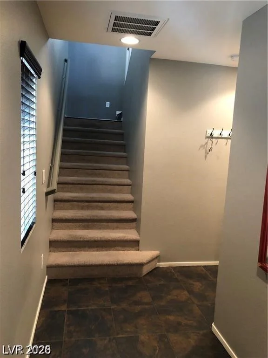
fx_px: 289
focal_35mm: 28
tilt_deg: -9.4
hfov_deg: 49.7
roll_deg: -3.8
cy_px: 179
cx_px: 134
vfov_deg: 63.4
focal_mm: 3.99
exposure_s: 1/11
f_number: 1.8
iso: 100
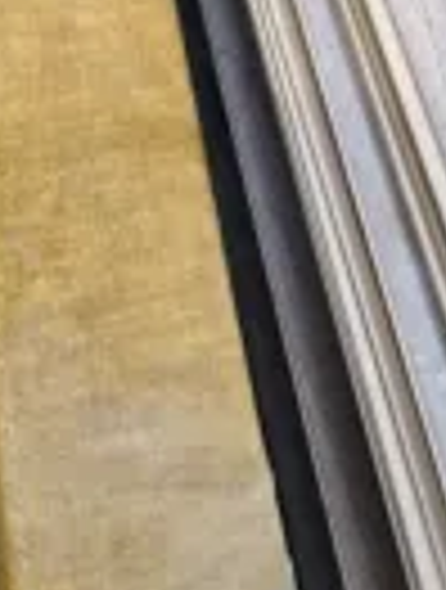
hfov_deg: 20.9
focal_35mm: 70
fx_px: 1197
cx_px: 356
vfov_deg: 23.4
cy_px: -239
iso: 2000
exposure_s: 1/24
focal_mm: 8.72
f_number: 1.63
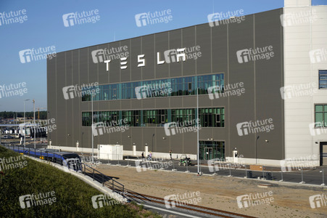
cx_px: 164
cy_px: 109
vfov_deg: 18.2
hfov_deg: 27.0
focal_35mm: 75
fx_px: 681
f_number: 9
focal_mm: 75
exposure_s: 1/400
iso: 100
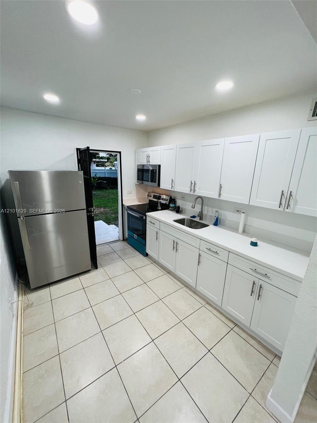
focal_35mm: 13
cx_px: 158
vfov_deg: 106.2
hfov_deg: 89.9
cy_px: 212
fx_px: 159
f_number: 1.8
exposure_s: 1/120
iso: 125
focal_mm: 1.57
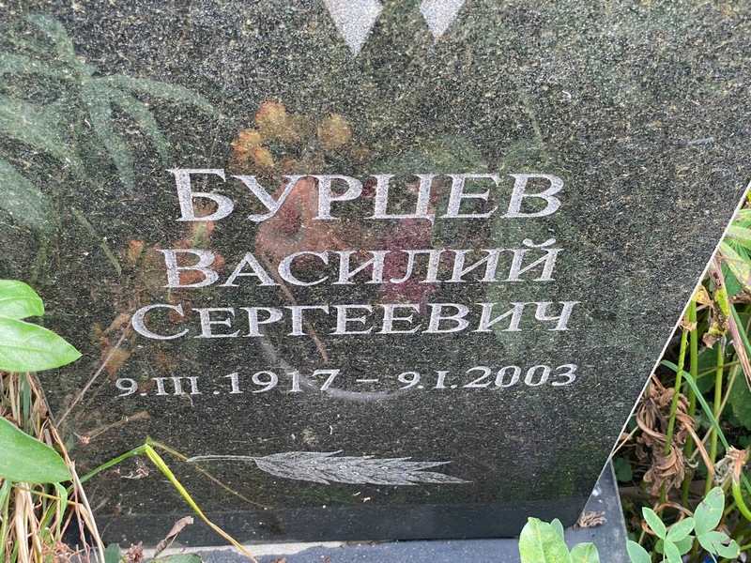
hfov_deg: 36.8
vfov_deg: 28.0
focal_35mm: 52
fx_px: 1128
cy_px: 282
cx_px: 376
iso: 25
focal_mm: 6
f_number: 2
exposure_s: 1/122
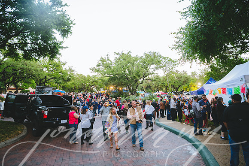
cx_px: 124
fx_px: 166
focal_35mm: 24
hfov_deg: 73.7
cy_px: 83
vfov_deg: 53.2
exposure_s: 1/100
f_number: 3.5
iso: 1250
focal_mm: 24
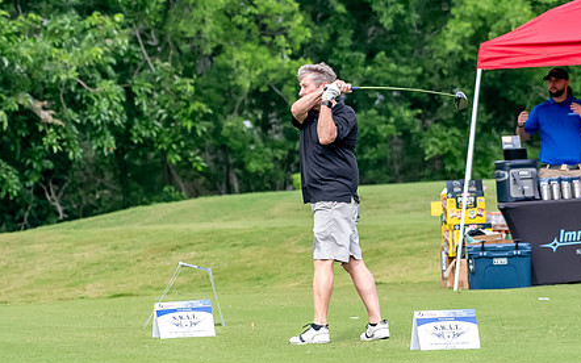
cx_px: 308
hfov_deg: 5.2
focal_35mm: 401
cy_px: 202
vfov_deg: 3.3
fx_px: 6348
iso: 2000
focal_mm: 200
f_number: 5.6
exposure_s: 1/2000
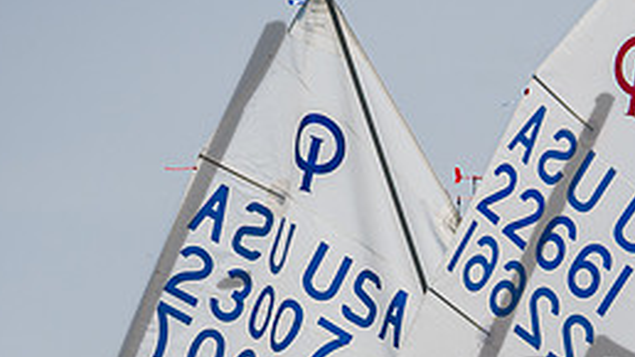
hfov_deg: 2.5
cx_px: 576
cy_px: 541
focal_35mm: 870
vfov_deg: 1.4
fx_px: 14646
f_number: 8
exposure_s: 1/1600
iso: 250
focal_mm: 270
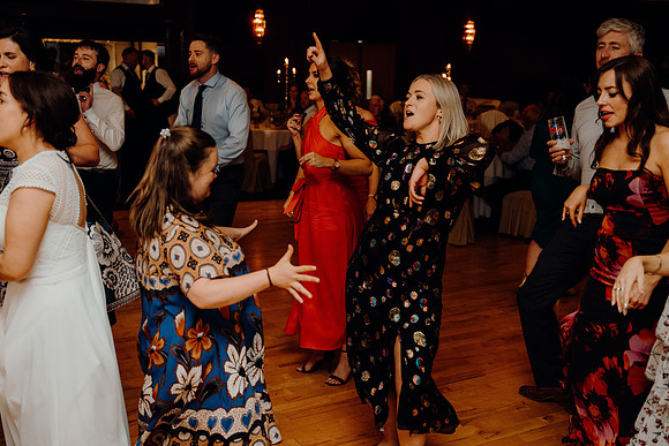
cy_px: 223
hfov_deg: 47.4
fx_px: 762
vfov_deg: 32.6
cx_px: 334
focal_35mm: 41
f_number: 2.8
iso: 1250
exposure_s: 1/160
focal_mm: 41
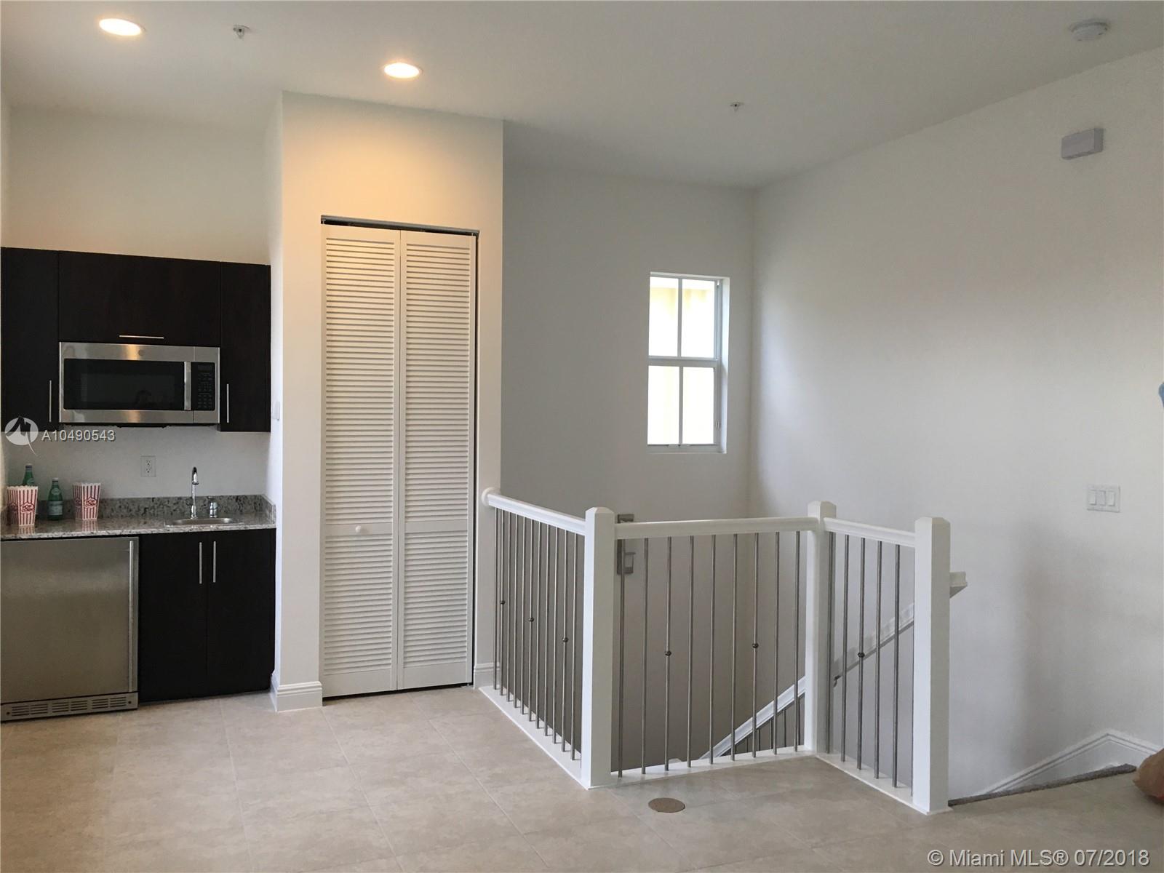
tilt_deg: +1.0
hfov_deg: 61.7
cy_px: 436
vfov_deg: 48.2
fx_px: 975
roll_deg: -0.2
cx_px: 582
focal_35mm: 29
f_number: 2.2
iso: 40
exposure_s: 1/30
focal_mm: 4.15
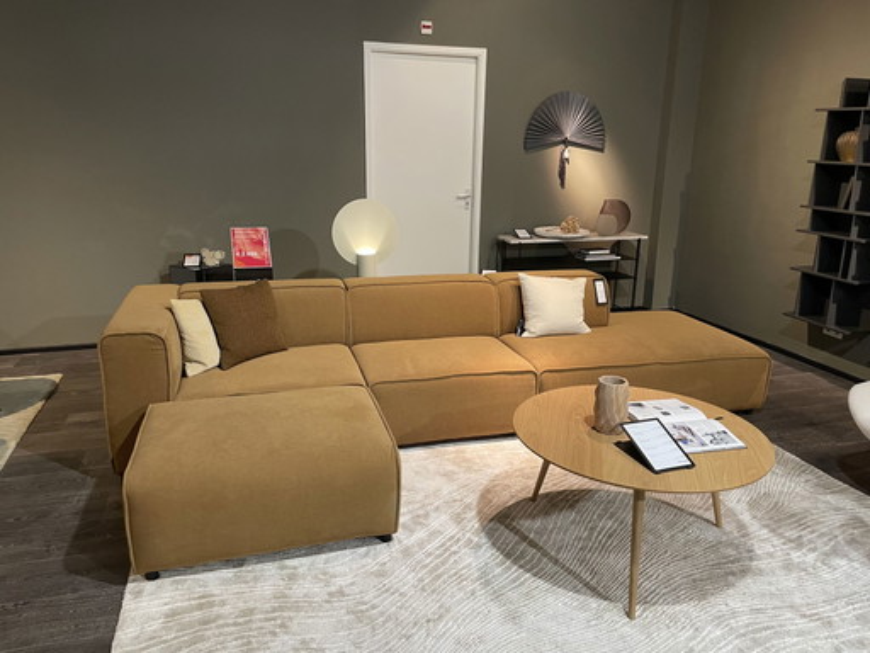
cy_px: 326
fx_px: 653
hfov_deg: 67.3
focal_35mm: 26
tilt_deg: -15.0
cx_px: 435
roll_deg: -0.1
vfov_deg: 53.1
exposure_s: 1/50
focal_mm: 4.2
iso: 160
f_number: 1.6
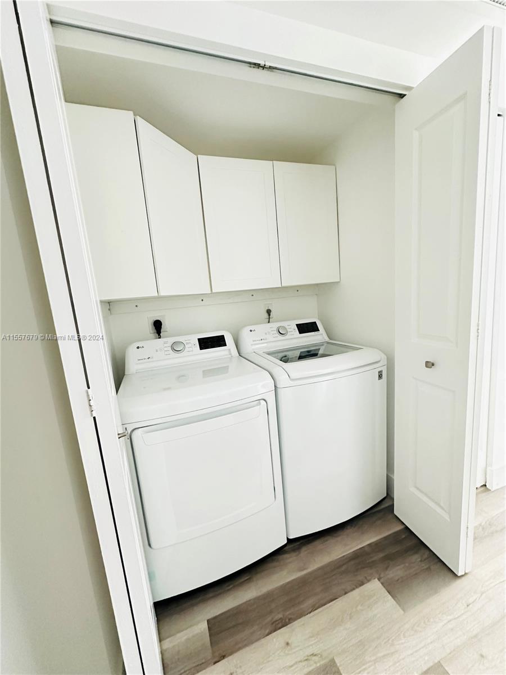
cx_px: 253
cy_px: 338
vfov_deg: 102.1
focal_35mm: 14
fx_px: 273
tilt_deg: -9.4
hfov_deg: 85.7
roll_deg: +6.1
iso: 800
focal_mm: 2.22
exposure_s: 1/60
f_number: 2.2
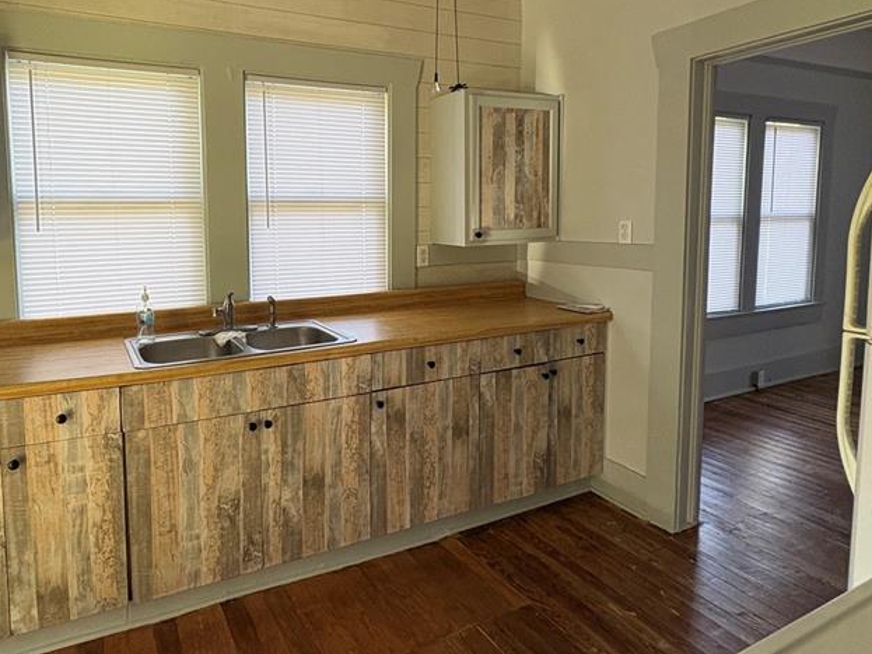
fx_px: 579
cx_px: 346
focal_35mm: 23
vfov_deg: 58.4
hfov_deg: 73.1
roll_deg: +1.7
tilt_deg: -4.7
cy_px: 260
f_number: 2.2
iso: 160
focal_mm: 2.22
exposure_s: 1/99
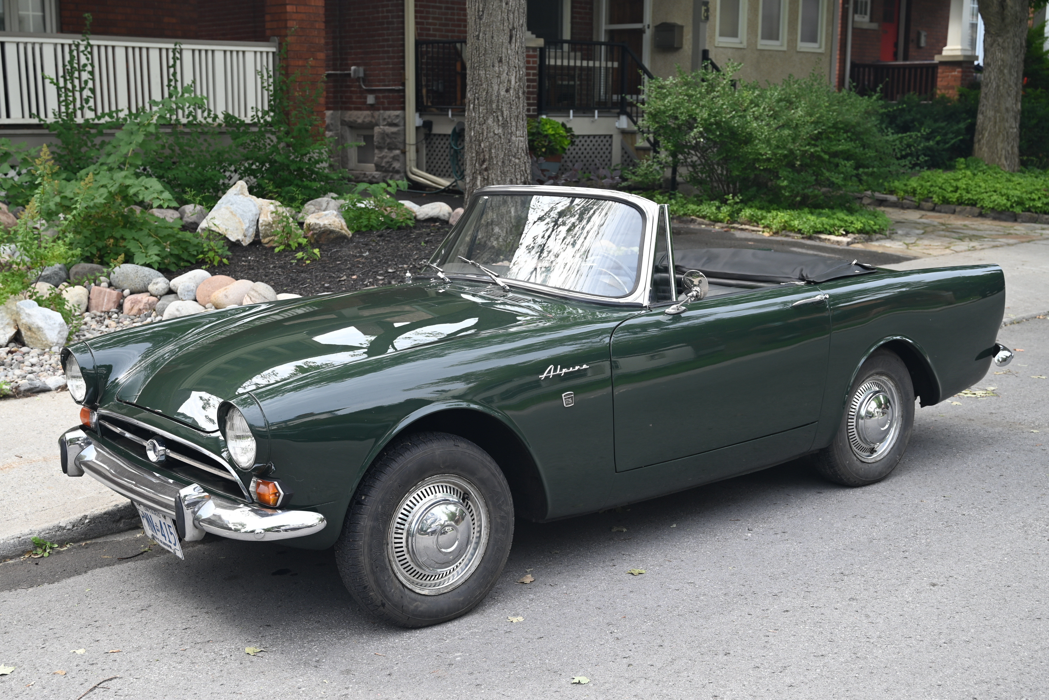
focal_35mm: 42
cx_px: 524
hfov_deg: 46.4
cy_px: 350
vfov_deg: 31.9
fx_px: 1224
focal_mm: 42
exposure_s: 1/250
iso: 200
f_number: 5
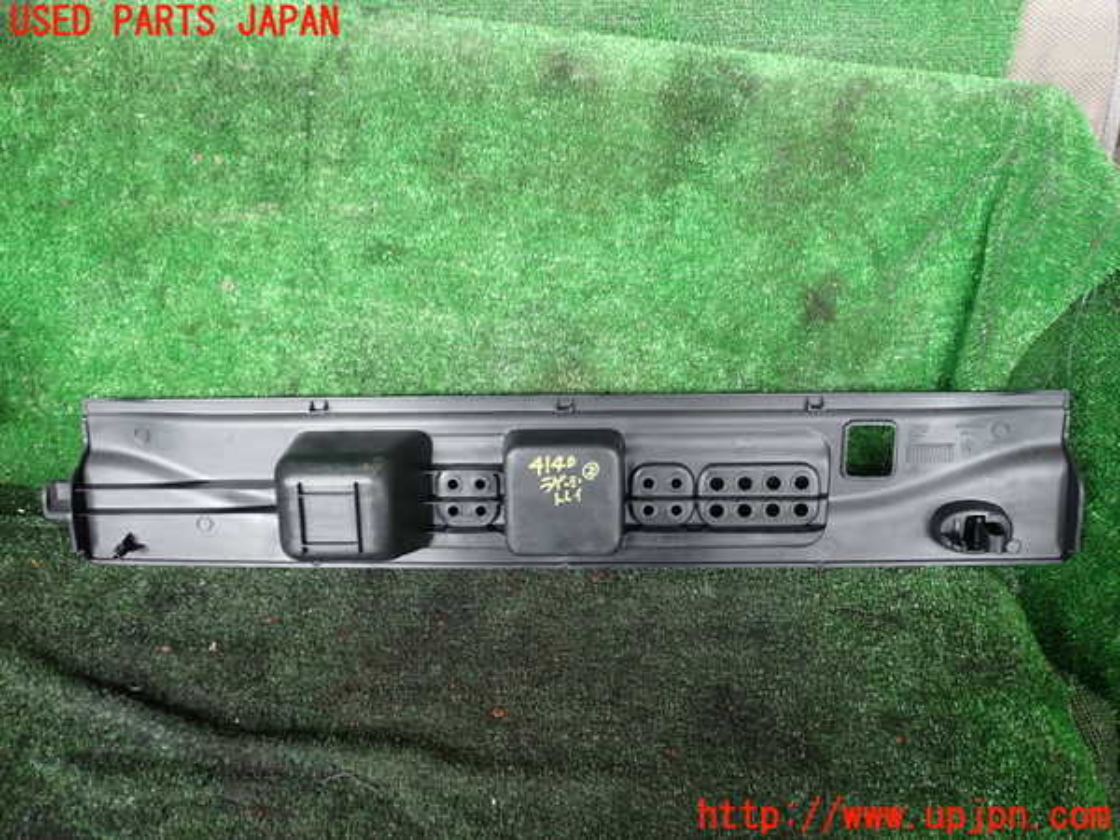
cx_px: 560
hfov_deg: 60.0
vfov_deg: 46.8
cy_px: 420
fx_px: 971
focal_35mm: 30
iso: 200
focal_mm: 5.4
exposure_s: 1/60
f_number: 2.3
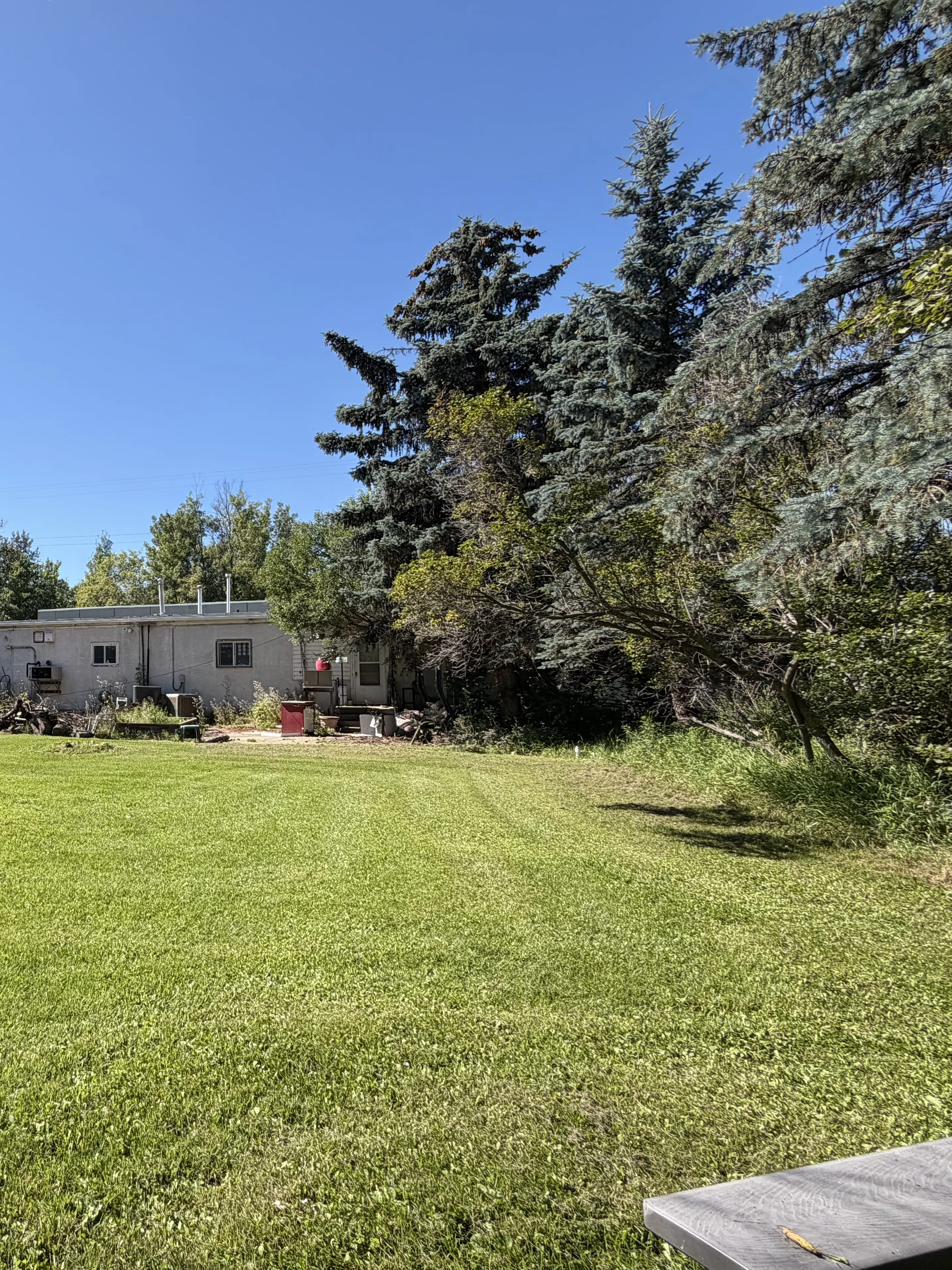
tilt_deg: +2.9
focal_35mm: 21
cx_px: 28
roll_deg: +0.3
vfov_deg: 79.0
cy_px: 644
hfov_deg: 52.3
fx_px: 770
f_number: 2.2
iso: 32
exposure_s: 1/770
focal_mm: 2.22
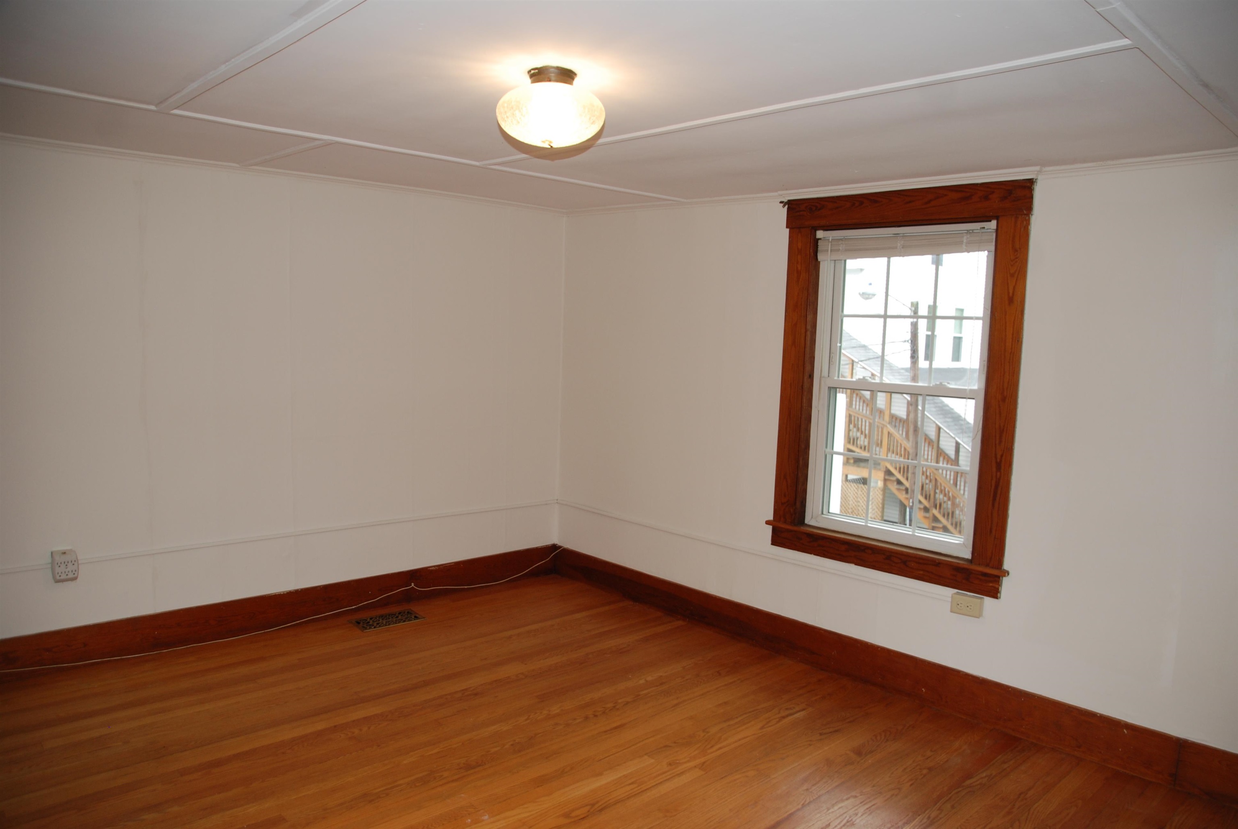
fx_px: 826
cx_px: 619
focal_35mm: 24
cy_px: 414
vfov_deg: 53.3
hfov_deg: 73.7
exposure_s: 1/60
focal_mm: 16
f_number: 3.5
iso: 200
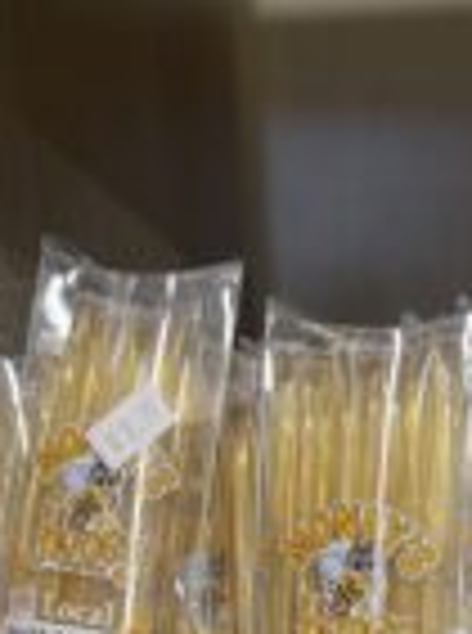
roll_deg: +0.3
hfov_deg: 19.1
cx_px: 499
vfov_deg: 23.4
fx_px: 1352
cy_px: 823
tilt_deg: -23.7
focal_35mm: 74
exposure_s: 1/60
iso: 100
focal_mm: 5.1
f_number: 1.6
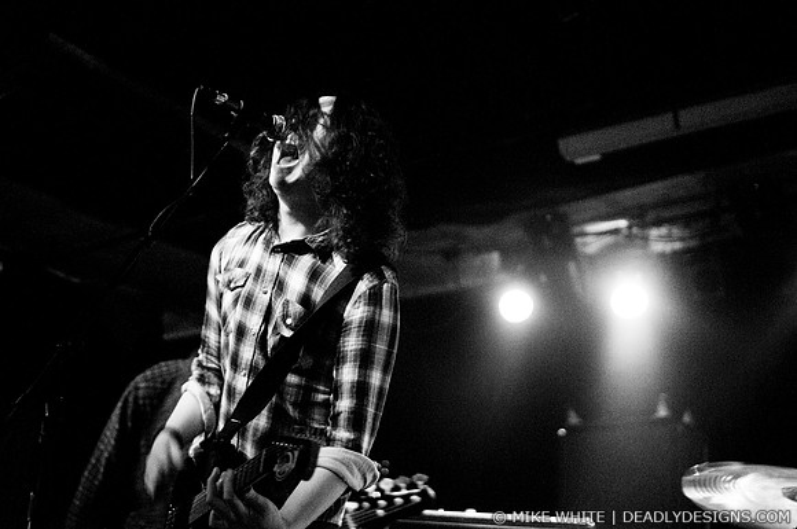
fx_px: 995
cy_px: 264
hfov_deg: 43.7
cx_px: 398
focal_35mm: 45
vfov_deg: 29.8
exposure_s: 1/50
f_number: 1.6
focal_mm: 30
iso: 1000
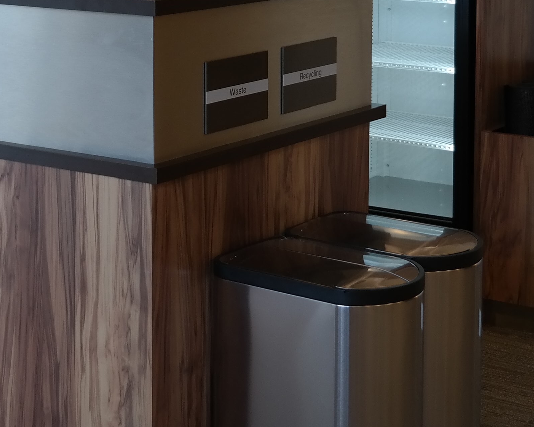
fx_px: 1375
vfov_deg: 17.2
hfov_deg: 21.9
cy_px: -7
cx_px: 190
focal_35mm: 87
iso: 200
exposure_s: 1/40
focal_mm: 18
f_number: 3.5
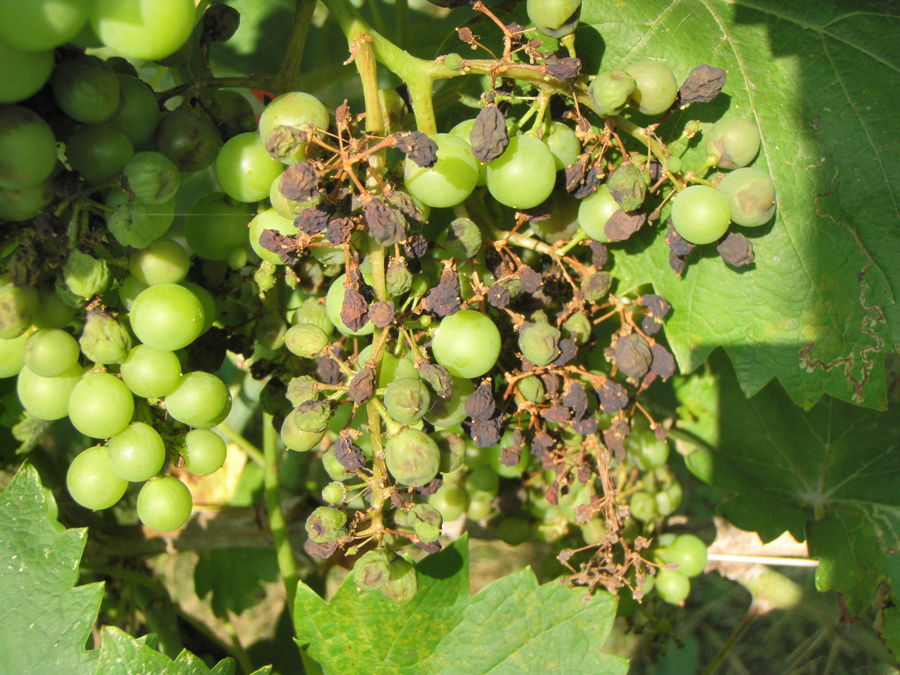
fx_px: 1326
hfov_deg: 37.5
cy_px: 338
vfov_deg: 28.6
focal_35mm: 51
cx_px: 450
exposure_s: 1/160
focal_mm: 9.1
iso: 50
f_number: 4
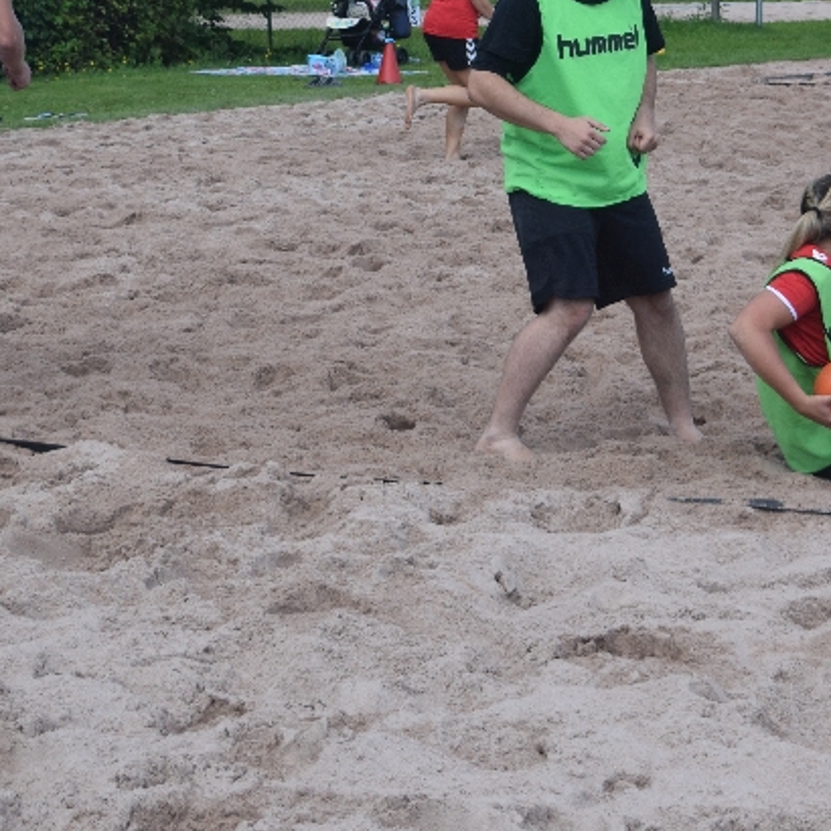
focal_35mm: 127
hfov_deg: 13.7
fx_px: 3449
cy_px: 71
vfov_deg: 13.6
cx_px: 586
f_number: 5.6
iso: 400
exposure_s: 1/1250
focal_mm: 34
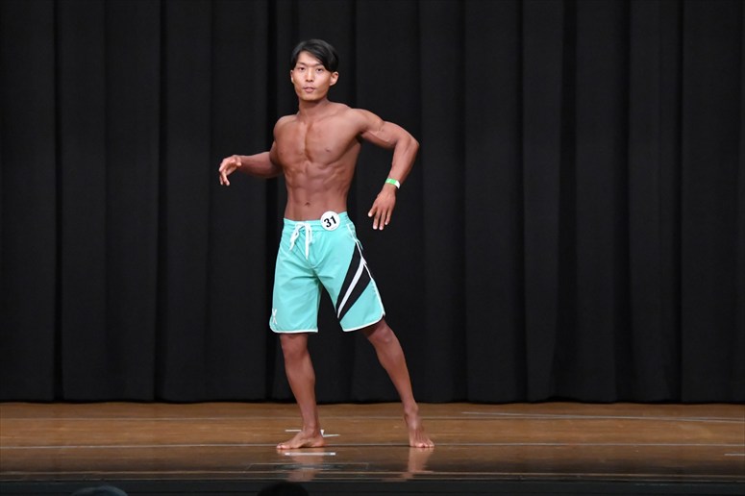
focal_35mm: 225
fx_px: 4654
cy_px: 248
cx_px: 372
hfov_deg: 9.2
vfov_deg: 6.1
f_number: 5.6
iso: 8000
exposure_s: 1/400
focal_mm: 150
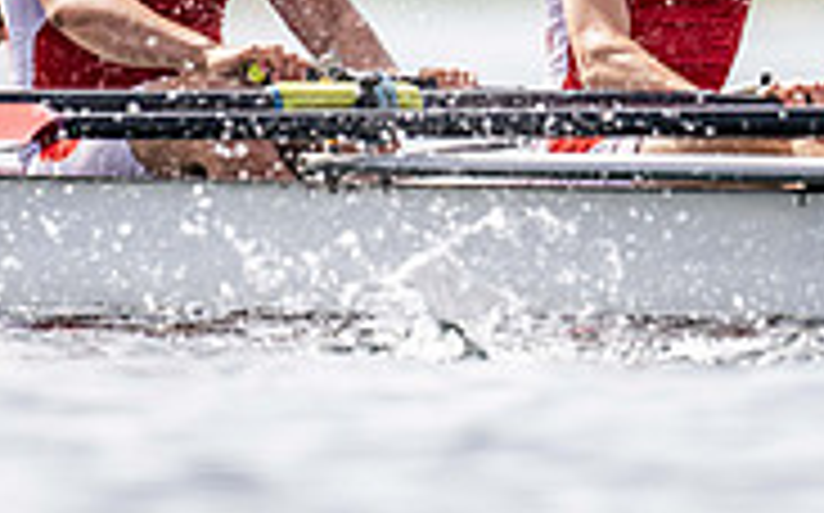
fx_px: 43526
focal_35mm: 1940
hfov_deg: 1.1
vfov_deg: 0.7
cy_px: 20
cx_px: 783
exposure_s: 1/2500
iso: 180
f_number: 4
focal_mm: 600
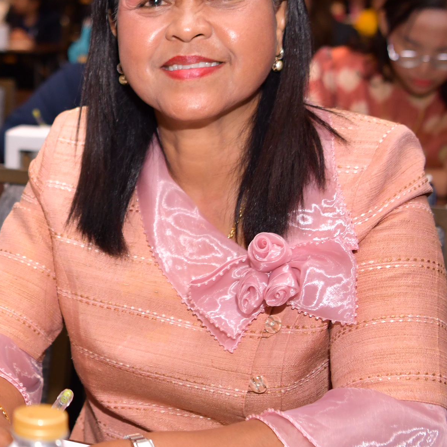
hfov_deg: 18.1
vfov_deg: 19.5
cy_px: 166
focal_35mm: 89
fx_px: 1300
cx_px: -149
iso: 640
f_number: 2.8
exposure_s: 1/200
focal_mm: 30
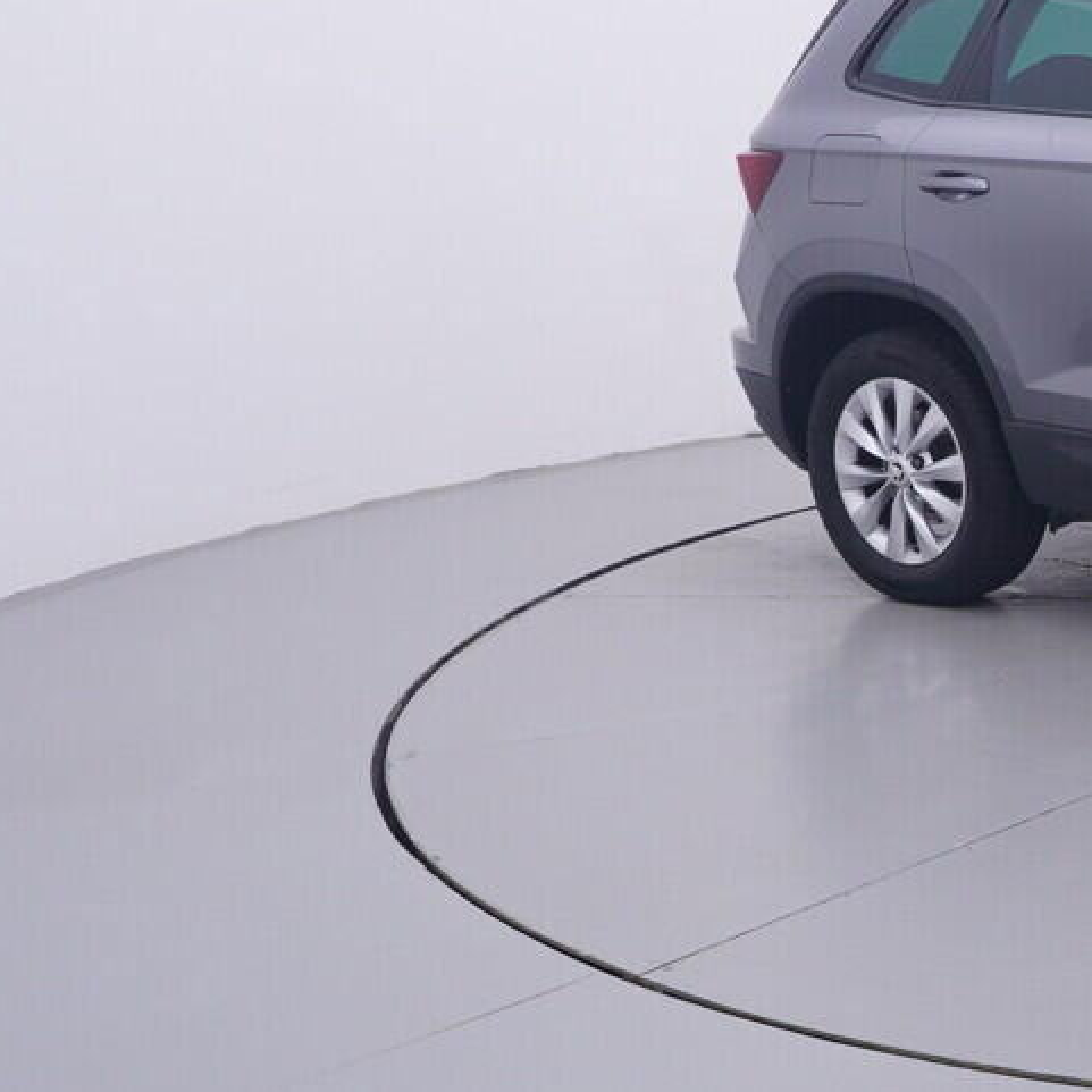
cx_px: 1517
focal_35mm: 57
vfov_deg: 29.8
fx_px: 2044
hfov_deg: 24.8
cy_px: 652
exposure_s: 1/80
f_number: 5
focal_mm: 15
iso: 200
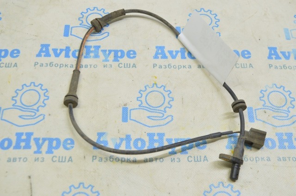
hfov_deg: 43.7
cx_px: 148
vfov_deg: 29.8
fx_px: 370
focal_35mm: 45
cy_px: 98
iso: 400
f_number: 5.6
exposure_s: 1/20
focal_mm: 30
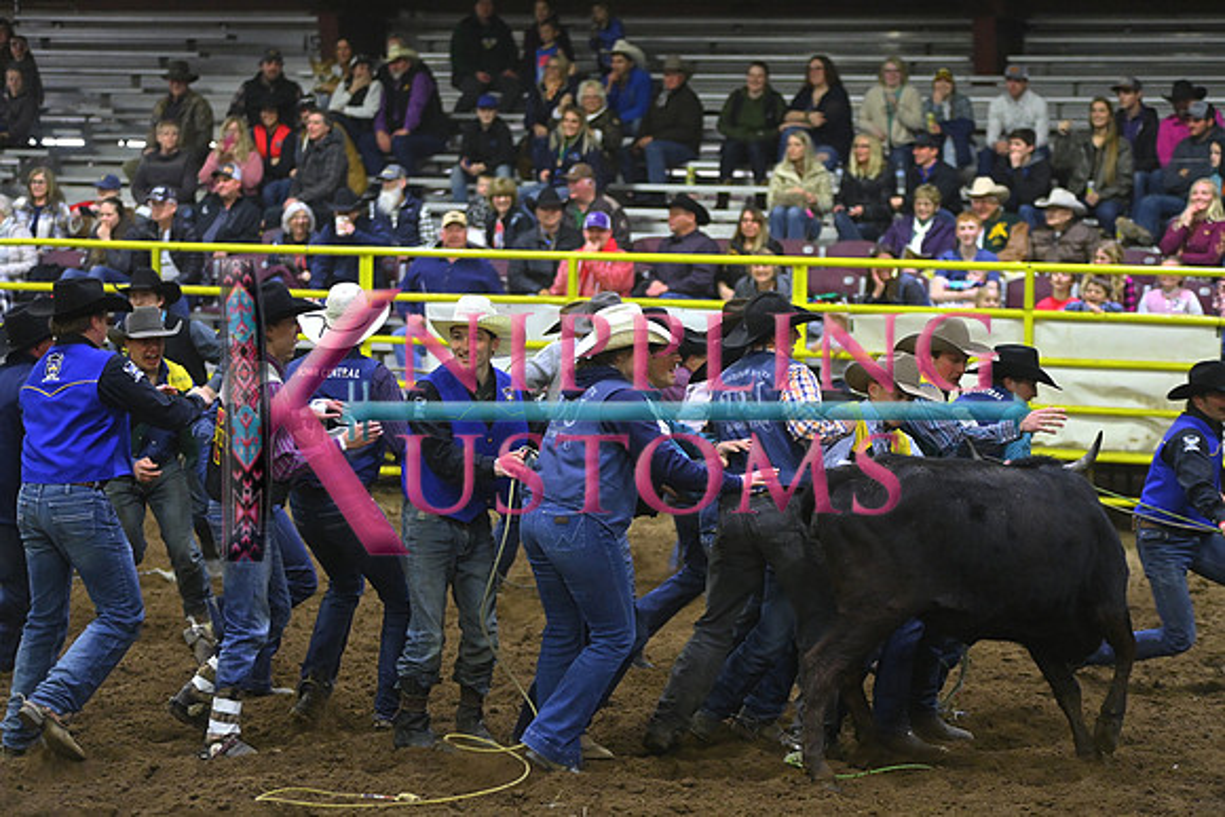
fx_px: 3574
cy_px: 408
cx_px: 612
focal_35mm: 105
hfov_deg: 19.5
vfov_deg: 13.0
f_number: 2.8
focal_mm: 105
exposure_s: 1/400
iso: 6400
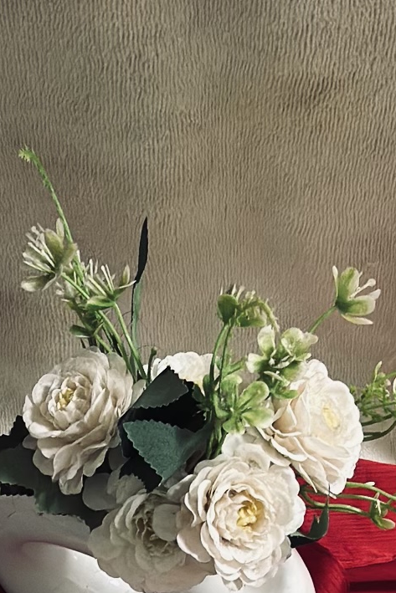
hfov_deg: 9.6
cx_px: 33
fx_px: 2342
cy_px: 785
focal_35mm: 142
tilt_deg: -75.3
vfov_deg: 13.9
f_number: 1.78
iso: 400
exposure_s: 1/43
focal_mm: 6.86
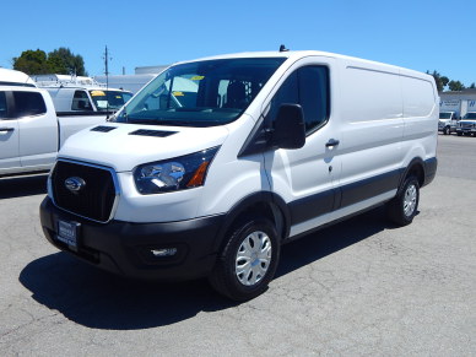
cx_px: 238
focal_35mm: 31
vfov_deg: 45.4
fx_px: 426
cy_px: 178
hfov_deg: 58.4
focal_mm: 5.6
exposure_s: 1/800
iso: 125
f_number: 6.5
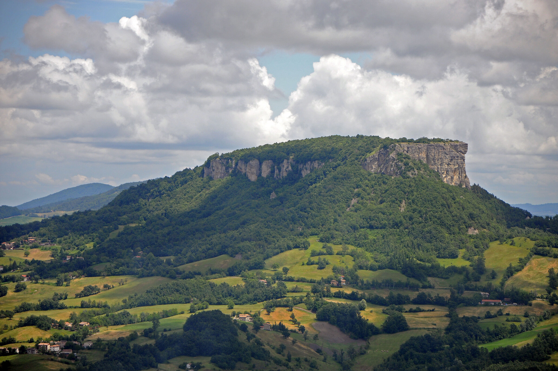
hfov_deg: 13.1
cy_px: 186
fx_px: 2438
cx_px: 279
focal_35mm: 158
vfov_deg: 8.7
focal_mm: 105
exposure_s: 1/1000
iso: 200
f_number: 5.6
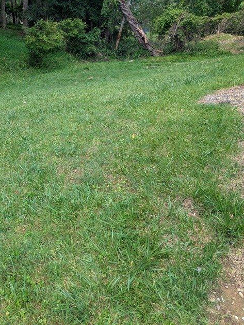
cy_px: 137
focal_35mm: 26
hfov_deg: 50.5
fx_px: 244
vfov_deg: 66.8
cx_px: 54
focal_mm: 2.35
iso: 31
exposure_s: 1/384
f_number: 2.2
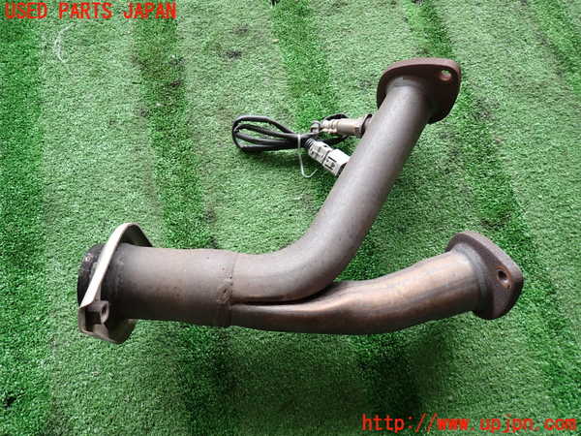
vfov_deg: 54.9
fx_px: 420
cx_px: 290
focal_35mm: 25
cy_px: 218
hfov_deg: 69.4
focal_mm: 4.5
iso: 100
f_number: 2
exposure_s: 1/100
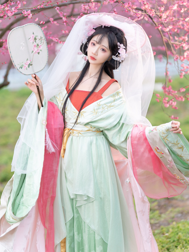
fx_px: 677
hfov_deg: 15.9
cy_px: 119
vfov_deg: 21.1
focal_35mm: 93
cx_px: 95
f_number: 1.4
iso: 160
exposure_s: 1/500
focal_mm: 85
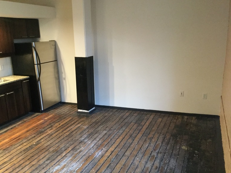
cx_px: 112
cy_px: 84
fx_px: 214
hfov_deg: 56.8
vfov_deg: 44.1
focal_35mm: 32
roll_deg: +1.4
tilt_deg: -13.8
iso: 250
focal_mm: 3.3
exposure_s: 1/15
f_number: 2.4
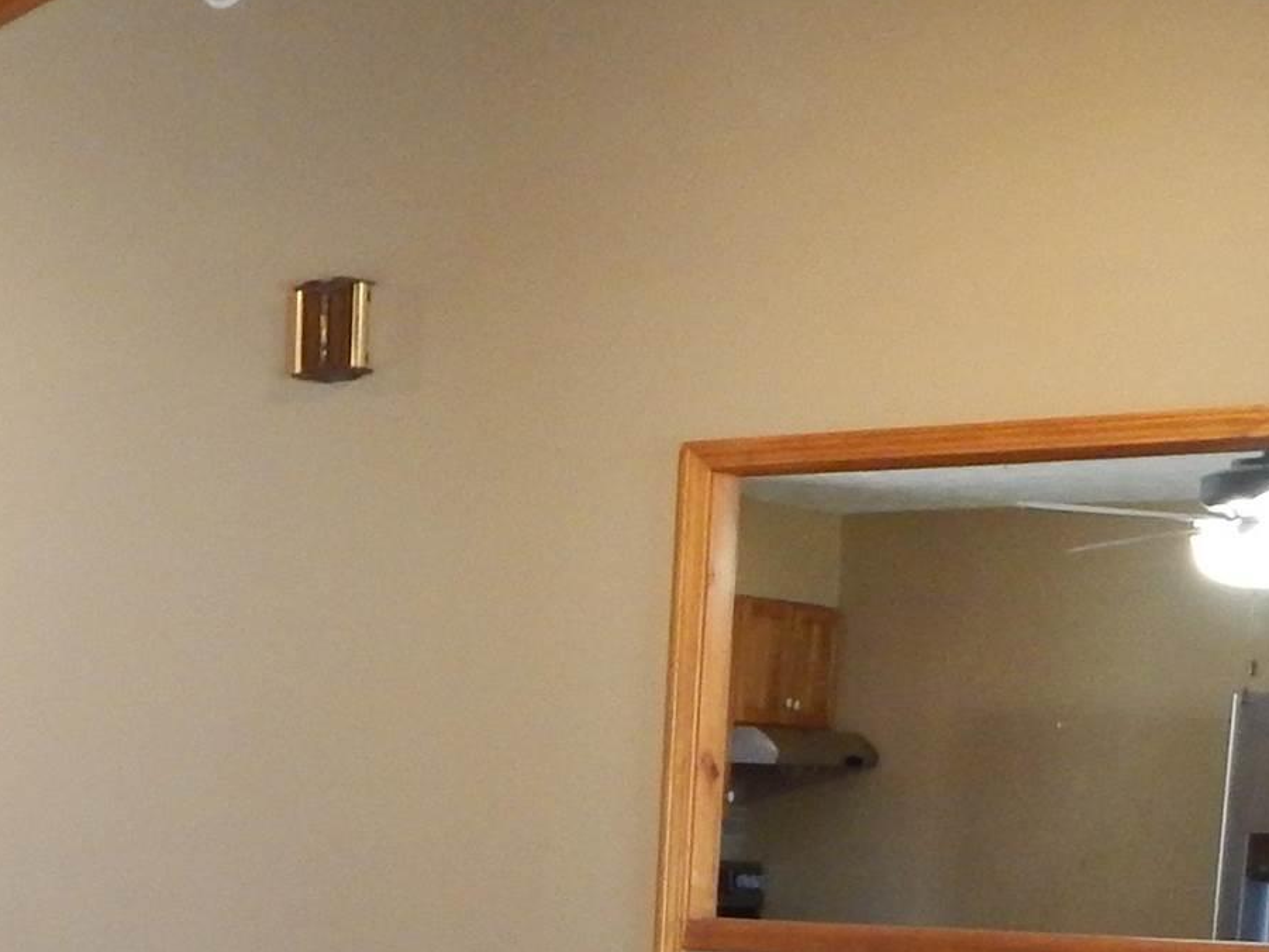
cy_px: 1203
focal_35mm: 75
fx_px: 2750
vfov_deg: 18.4
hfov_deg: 24.5
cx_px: -76
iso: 400
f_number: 3
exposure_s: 1/25
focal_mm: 4
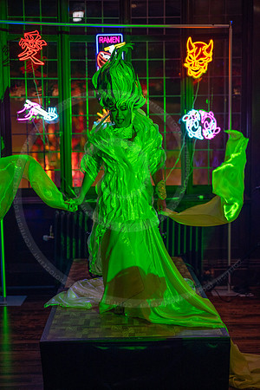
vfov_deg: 39.6
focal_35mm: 50
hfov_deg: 27.0
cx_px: 130
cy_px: 195
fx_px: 542
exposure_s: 1/400
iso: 800
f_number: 1.6
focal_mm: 50
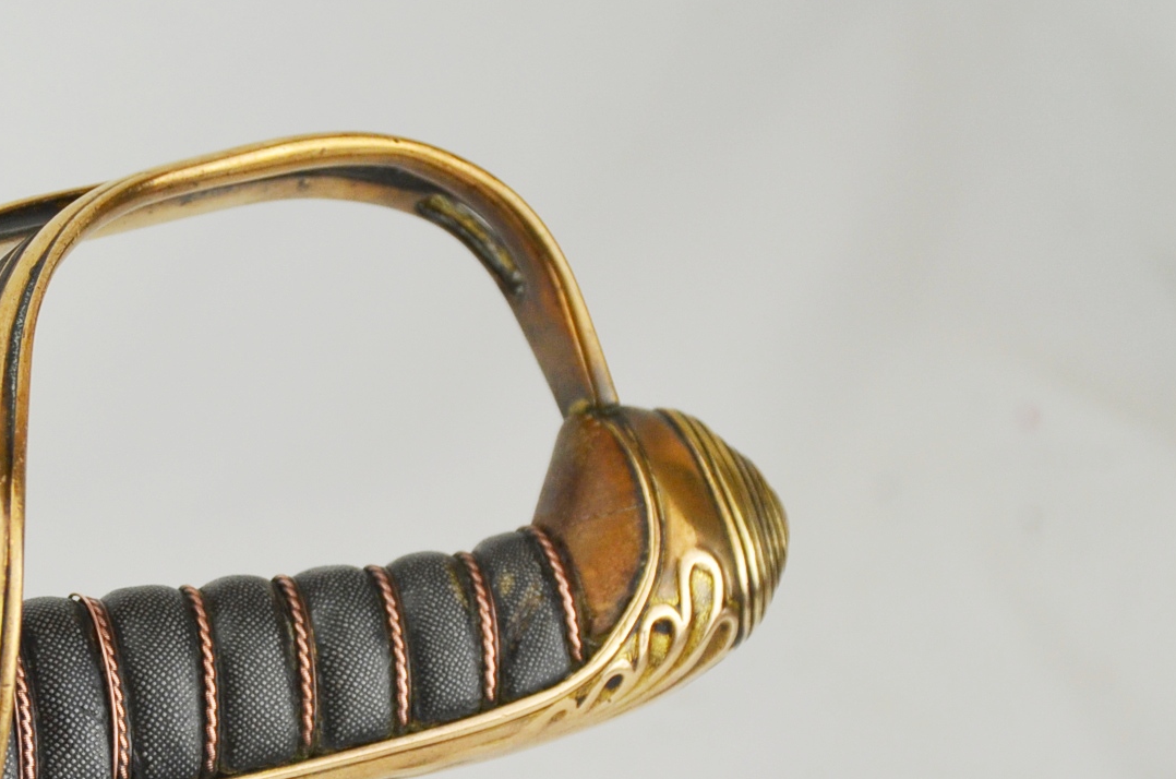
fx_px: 7824
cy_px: 648
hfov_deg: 8.6
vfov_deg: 5.7
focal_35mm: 240
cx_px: 161
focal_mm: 70
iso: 560
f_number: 5.3
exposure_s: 1/250
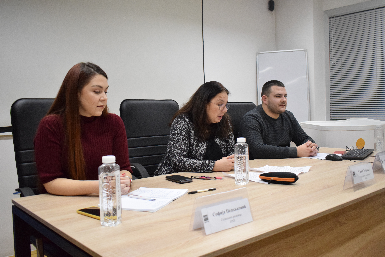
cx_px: 192
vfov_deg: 38.4
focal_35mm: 34
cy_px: 128
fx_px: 369
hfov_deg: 55.1
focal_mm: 23
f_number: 4.5
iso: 3200
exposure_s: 1/125
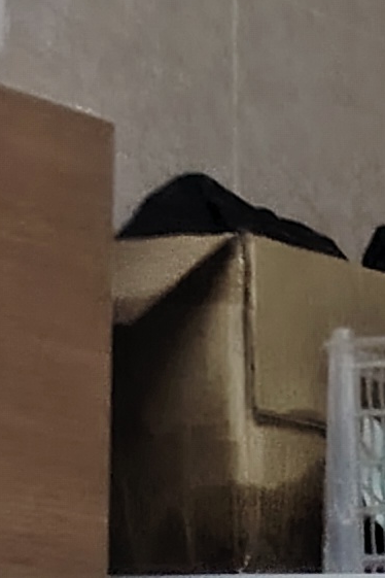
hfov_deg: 6.4
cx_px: 1513
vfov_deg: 10.7
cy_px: 1079
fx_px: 2855
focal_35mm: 178
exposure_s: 1/25
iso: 1622
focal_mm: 5.25
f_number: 1.75
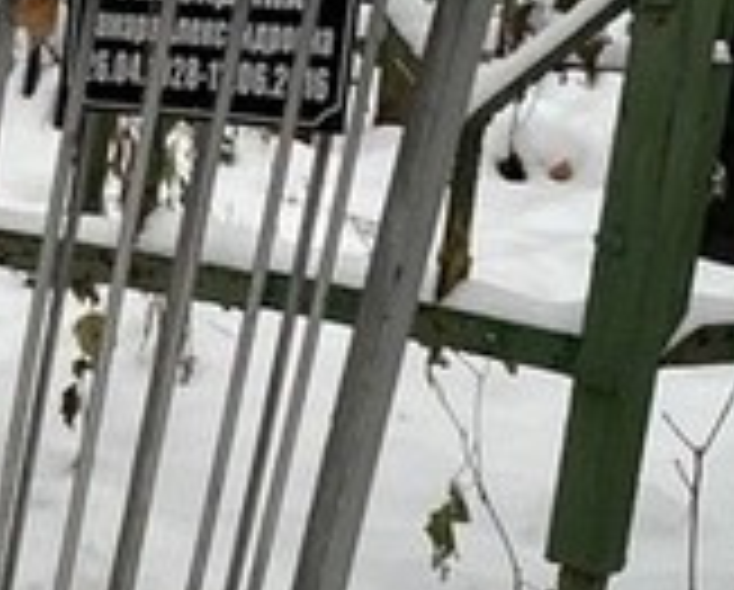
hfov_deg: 10.0
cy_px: 540
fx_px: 3460
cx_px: -1216
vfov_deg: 9.7
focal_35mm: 159
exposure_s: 1/192
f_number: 1.6
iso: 32
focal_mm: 4.2
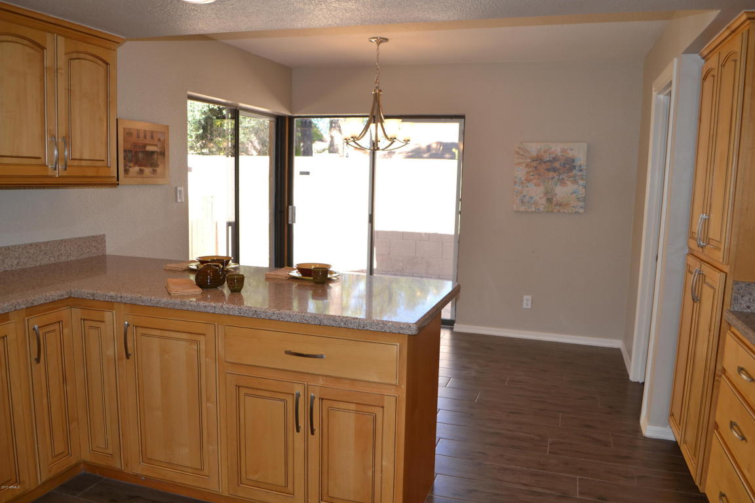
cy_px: 252
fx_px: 566
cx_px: 378
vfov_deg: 47.9
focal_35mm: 27
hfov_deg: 67.4
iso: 180
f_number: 4
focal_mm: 18
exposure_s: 1/125
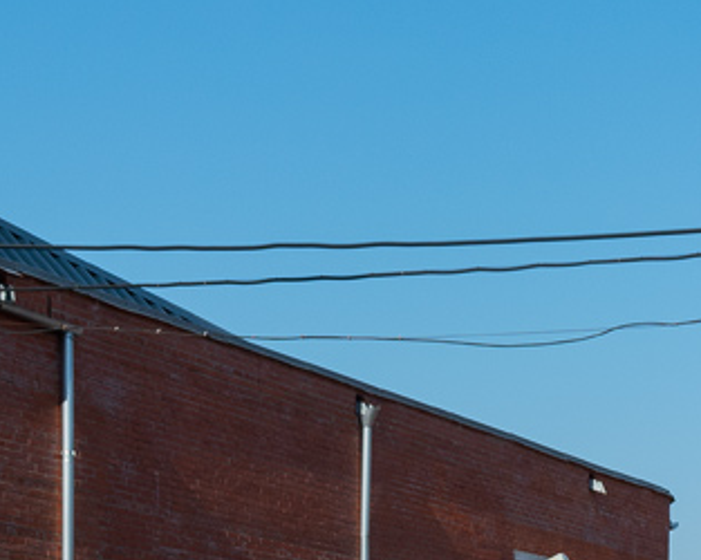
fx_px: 2426
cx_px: 862
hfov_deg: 15.8
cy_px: 946
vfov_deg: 12.3
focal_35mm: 117
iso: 100
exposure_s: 1/320
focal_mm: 20
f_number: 9
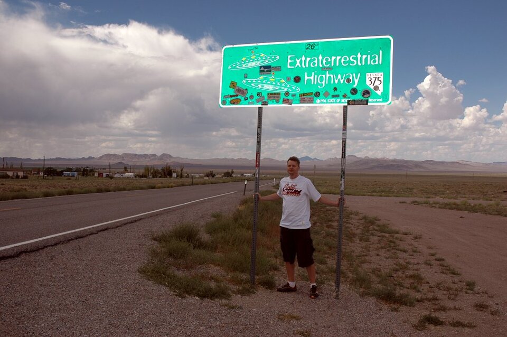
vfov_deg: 36.8
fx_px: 506
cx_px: 254
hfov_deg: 53.2
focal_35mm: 36
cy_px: 168
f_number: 10
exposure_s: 1/320
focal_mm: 24
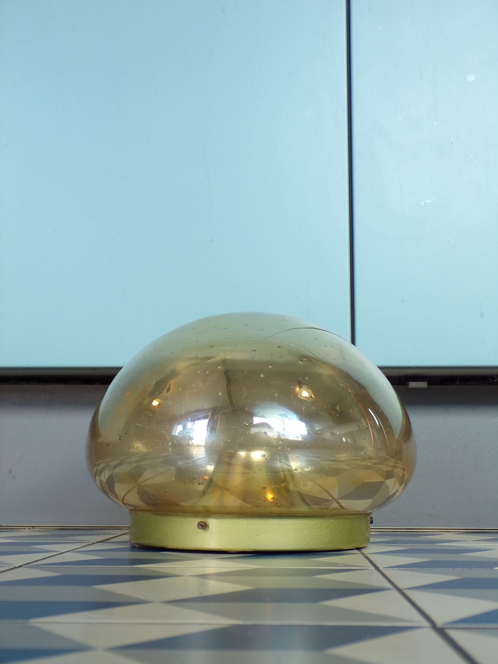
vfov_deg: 44.8
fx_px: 806
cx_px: 249
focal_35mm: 42
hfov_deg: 34.3
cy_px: 332
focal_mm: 7.6
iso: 200
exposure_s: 1/28
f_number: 3.4
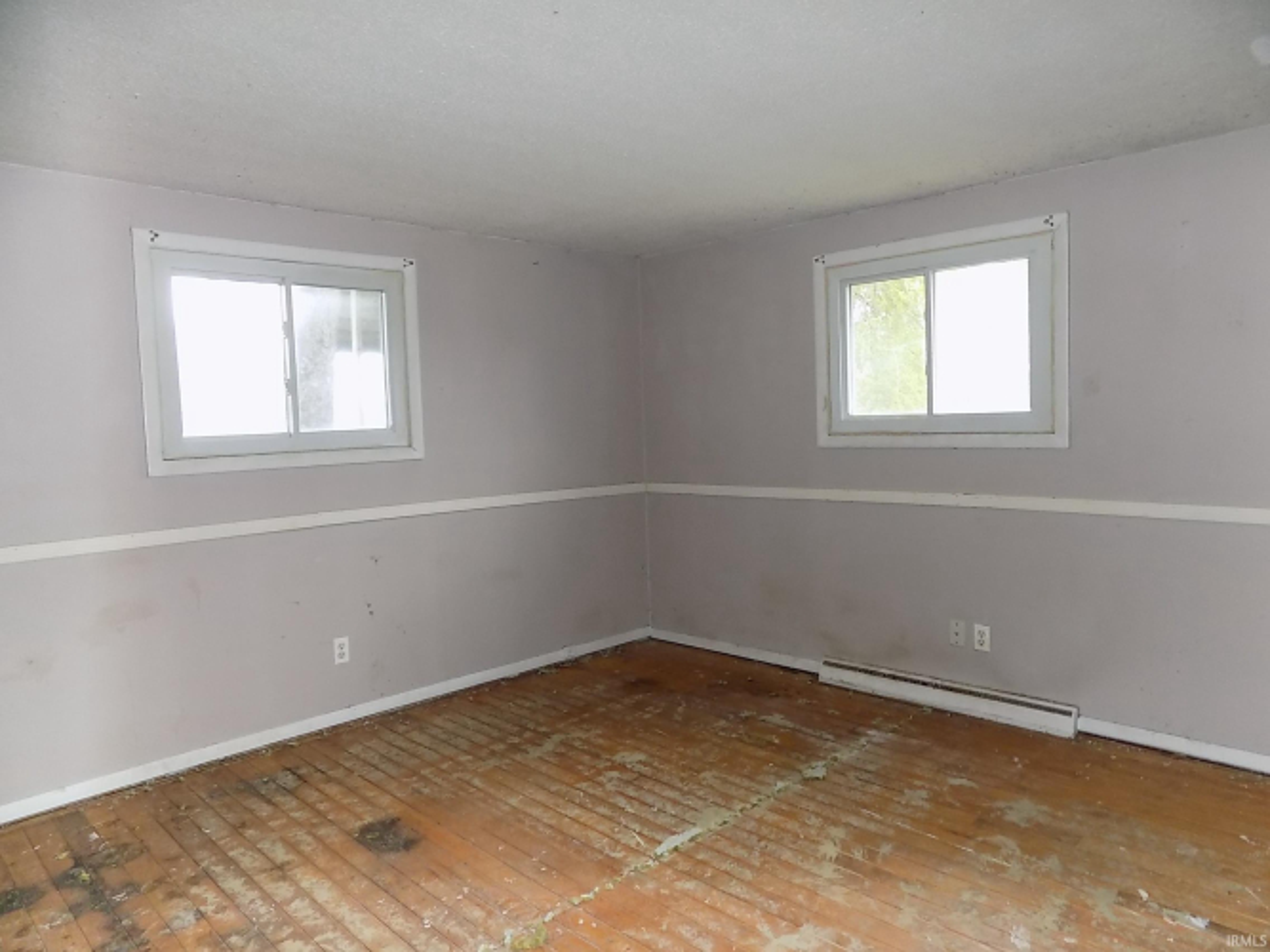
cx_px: 635
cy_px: 476
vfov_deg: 58.9
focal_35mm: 23
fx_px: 844
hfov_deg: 73.9
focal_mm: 4
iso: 200
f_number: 3.1
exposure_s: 1/30
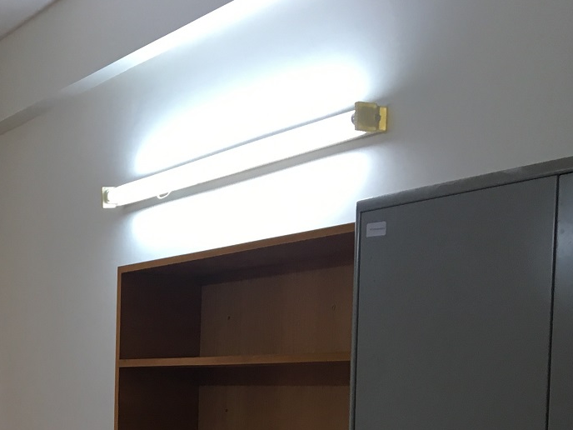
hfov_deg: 26.8
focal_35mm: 68
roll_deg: +0.1
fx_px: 1126
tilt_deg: -4.0
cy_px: 484
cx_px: -14
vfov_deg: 20.5
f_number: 2.2
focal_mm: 4.15
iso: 64
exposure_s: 1/33
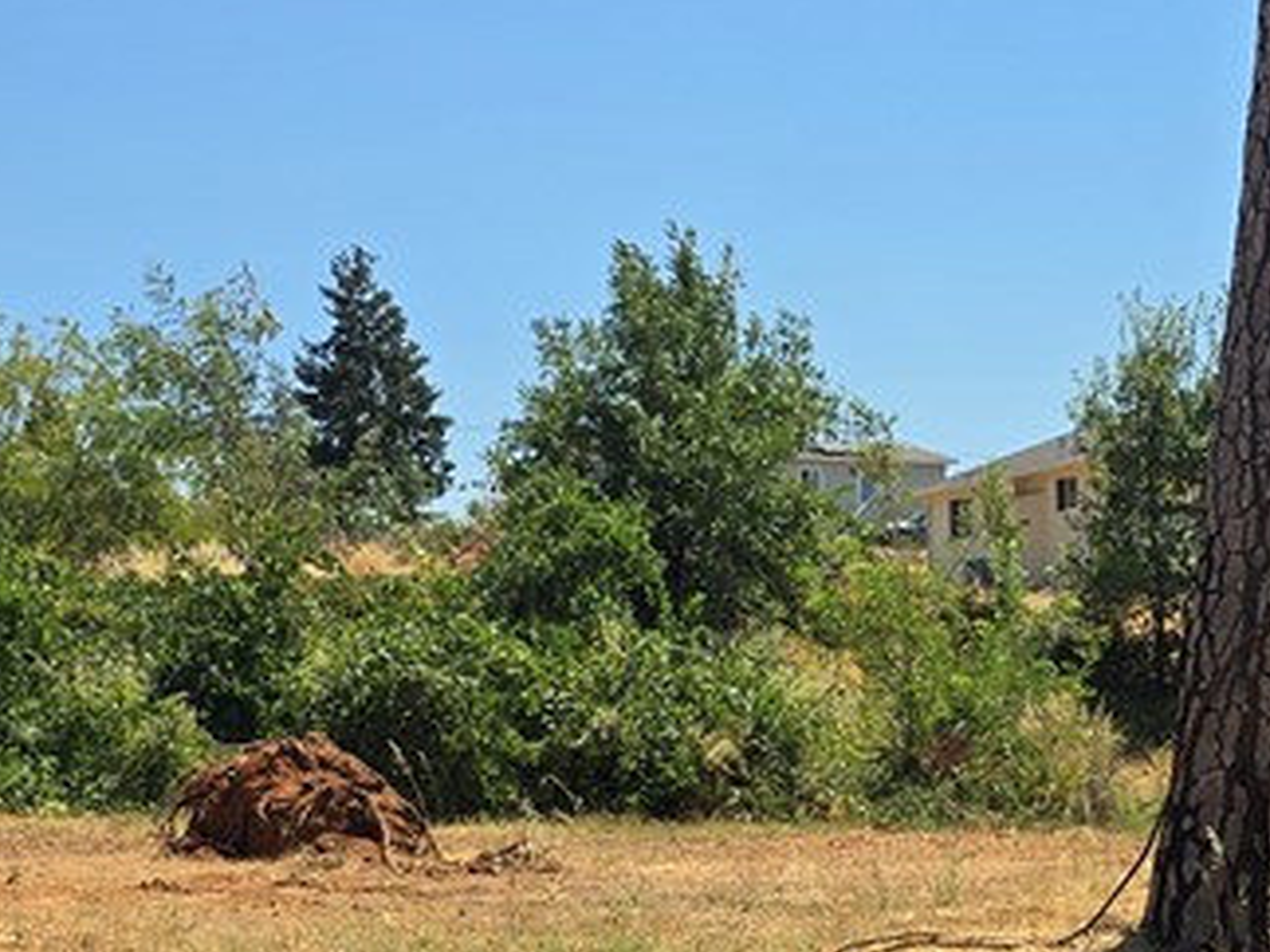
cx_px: 975
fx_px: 2677
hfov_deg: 26.3
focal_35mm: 73
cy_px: 795
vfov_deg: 19.9
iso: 12
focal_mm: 6.3
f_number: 1.7
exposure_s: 1/838
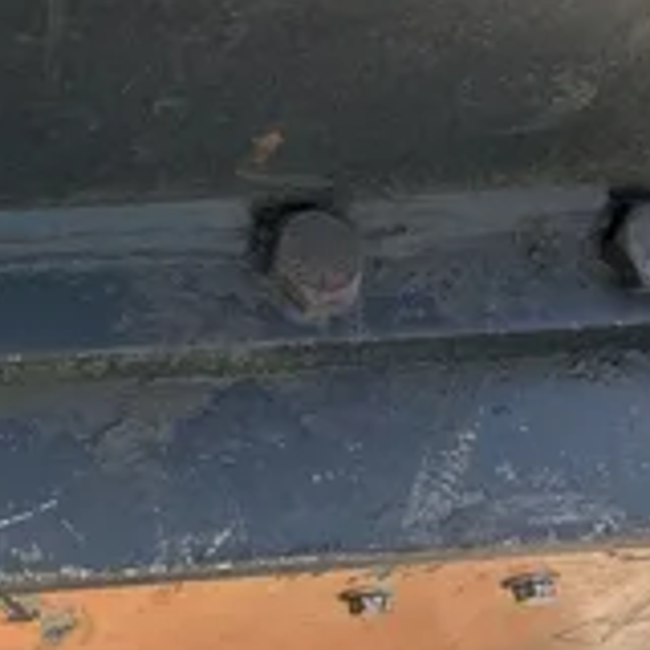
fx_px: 2231
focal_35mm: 105
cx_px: -12
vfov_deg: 14.4
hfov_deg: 16.2
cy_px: -546
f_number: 1.5
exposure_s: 1/733
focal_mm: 5.7
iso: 50
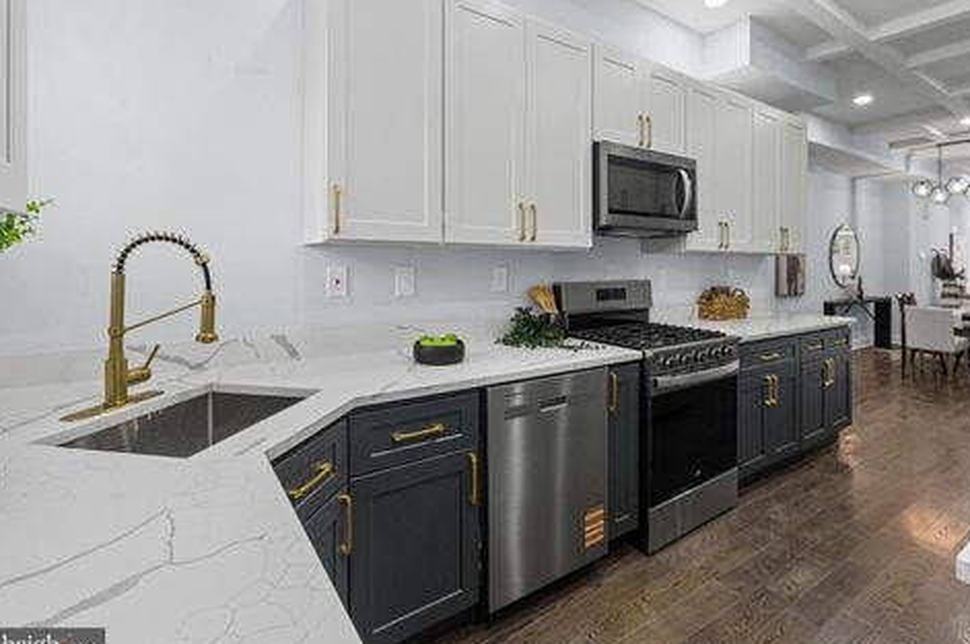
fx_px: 458
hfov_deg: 93.3
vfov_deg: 70.3
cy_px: 322
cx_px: 509
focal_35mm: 17
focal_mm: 16
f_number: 7.1
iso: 800
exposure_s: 1/20
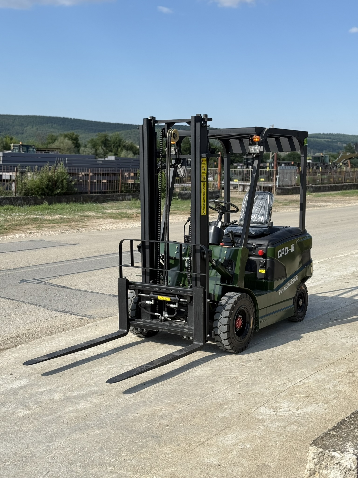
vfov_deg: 39.7
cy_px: 239
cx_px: 179
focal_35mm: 48
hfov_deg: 30.3
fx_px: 662
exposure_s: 1/2415
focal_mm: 6.76
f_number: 1.78
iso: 80
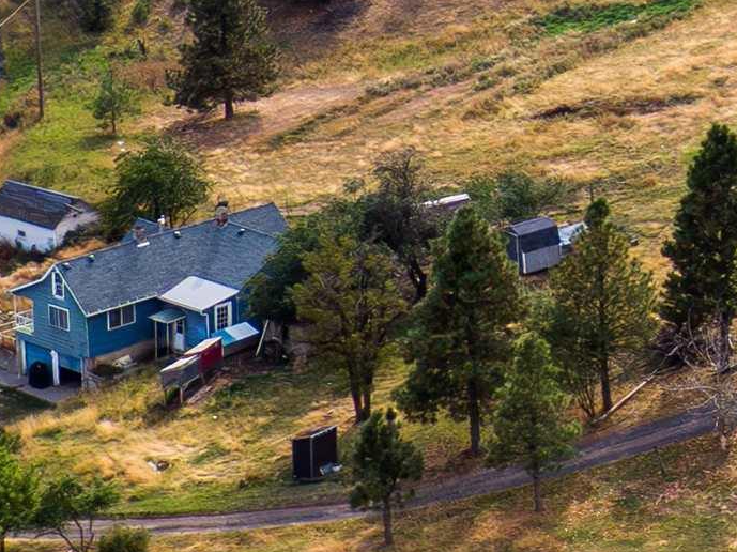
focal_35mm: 214
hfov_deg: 8.9
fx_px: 4554
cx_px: 1259
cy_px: -585
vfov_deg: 6.7
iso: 100
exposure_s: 1/500
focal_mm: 8.6
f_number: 3.8
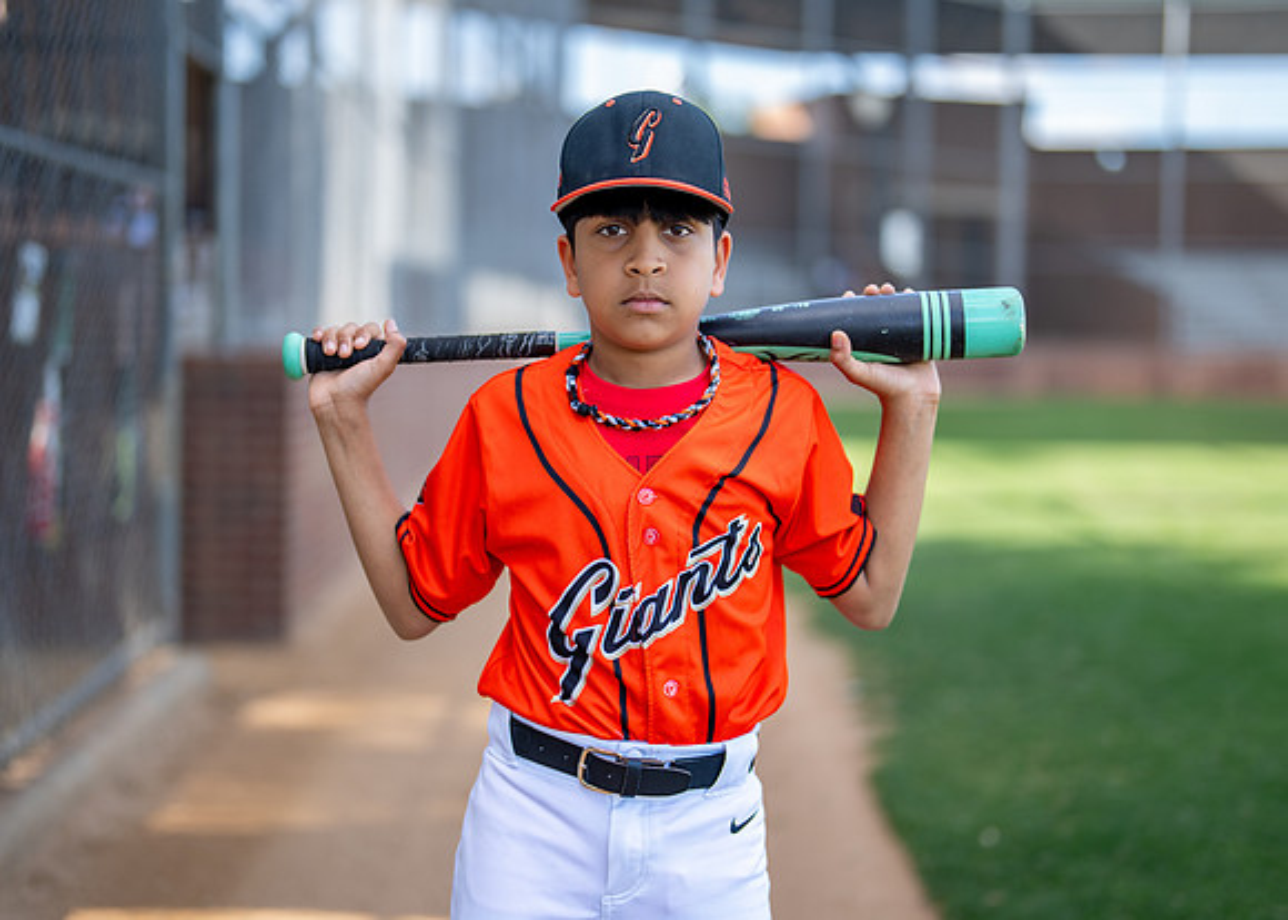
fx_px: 2052
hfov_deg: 34.9
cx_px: 640
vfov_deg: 25.3
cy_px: 465
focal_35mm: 56
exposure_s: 1/1600
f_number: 1.2
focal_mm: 50
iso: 125
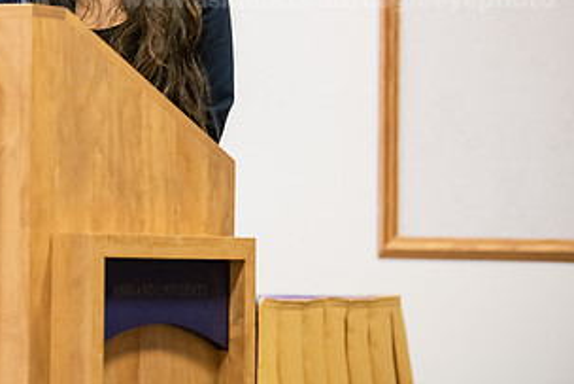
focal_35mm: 248
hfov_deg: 8.3
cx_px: 36
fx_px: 3956
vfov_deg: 5.5
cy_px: 39
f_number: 3.2
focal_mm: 130
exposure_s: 1/200
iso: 2500
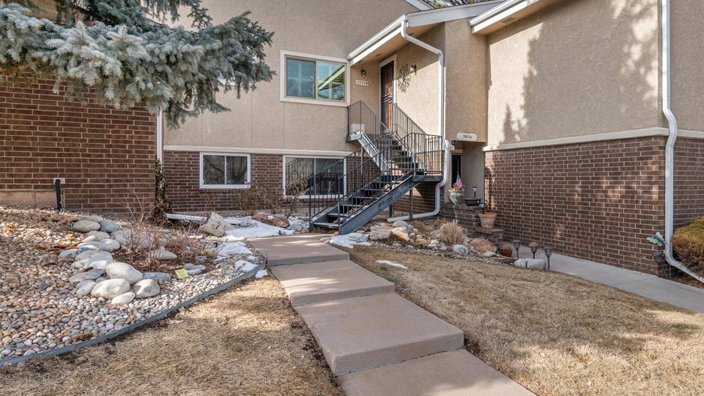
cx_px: 427
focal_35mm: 22
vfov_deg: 51.4
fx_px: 411
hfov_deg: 80.1
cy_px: 177
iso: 400
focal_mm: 17
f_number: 8
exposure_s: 1/250
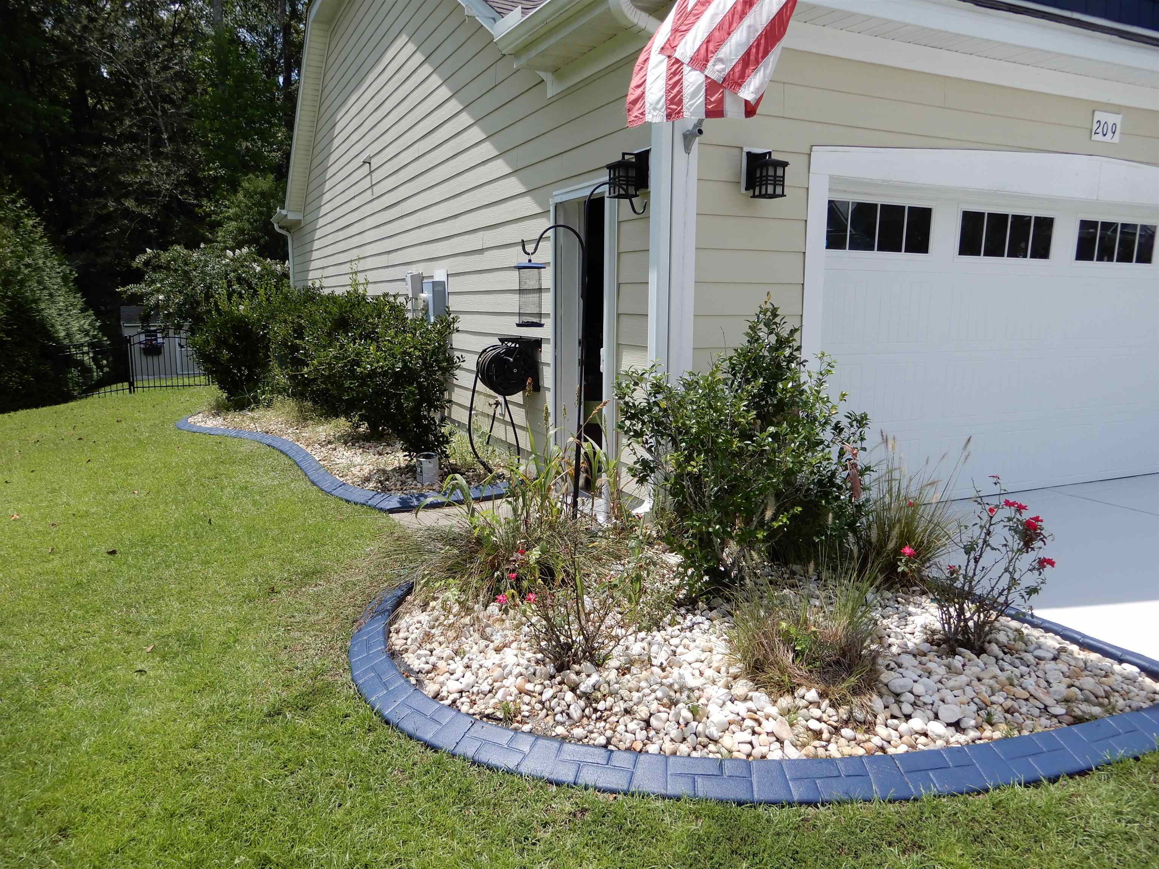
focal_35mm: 24
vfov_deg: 56.8
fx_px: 804
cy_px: 434
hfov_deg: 71.6
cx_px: 580
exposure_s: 1/800
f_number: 3.4
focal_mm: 4.3
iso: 80
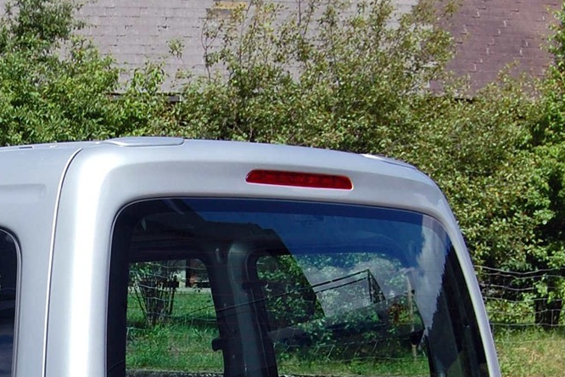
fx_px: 1852
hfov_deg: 16.8
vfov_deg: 11.3
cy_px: 520
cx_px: -51
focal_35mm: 118
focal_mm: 26
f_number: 9
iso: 200
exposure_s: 1/320
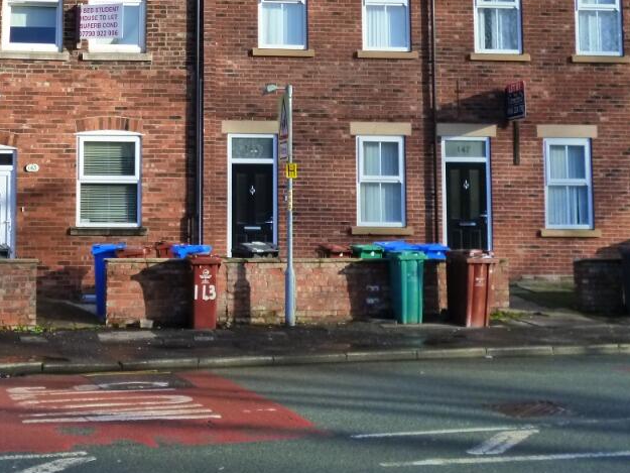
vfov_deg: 24.5
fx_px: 1074
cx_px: 143
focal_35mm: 59
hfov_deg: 32.0
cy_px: 113
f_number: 3.5
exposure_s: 1/400
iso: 250
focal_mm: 6.4
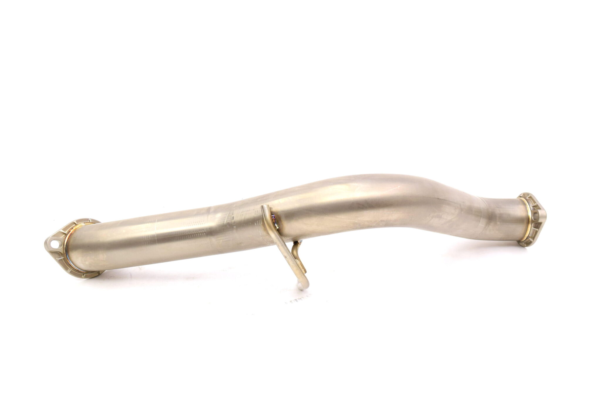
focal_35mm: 33
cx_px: 301
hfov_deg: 57.2
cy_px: 201
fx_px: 552
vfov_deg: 40.0
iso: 400
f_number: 5.6
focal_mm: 22
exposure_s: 1/125
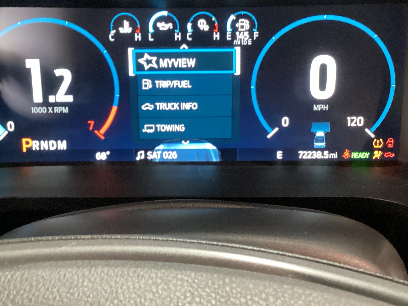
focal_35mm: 48
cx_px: 193
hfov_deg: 39.6
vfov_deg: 30.1
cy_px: 109
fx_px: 566
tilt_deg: -24.3
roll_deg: +0.1
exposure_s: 1/17
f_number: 2.4
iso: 640
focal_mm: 3.3
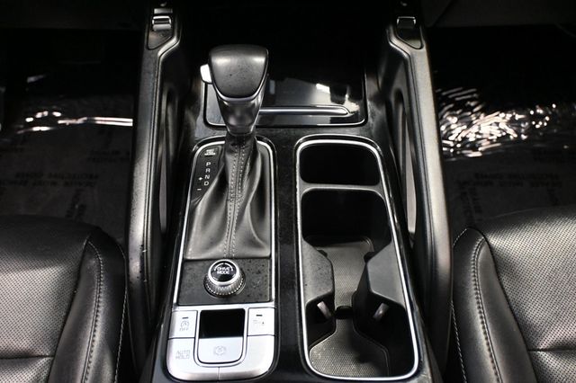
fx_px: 540
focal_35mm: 34
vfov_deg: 39.1
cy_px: 192
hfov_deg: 56.2
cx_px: 288
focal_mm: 22.5
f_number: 4
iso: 5600
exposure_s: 1/60
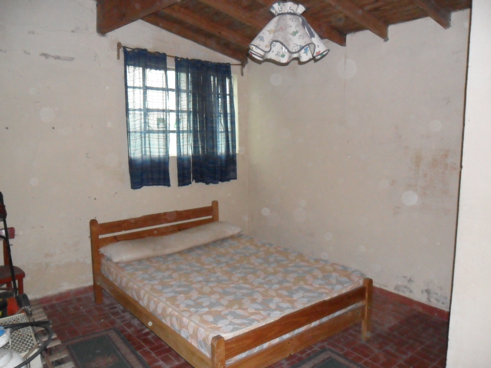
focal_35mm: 27
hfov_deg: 65.3
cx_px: 246
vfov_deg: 51.4
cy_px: 184
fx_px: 383
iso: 400
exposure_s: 1/45
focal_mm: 4.9
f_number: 3.5
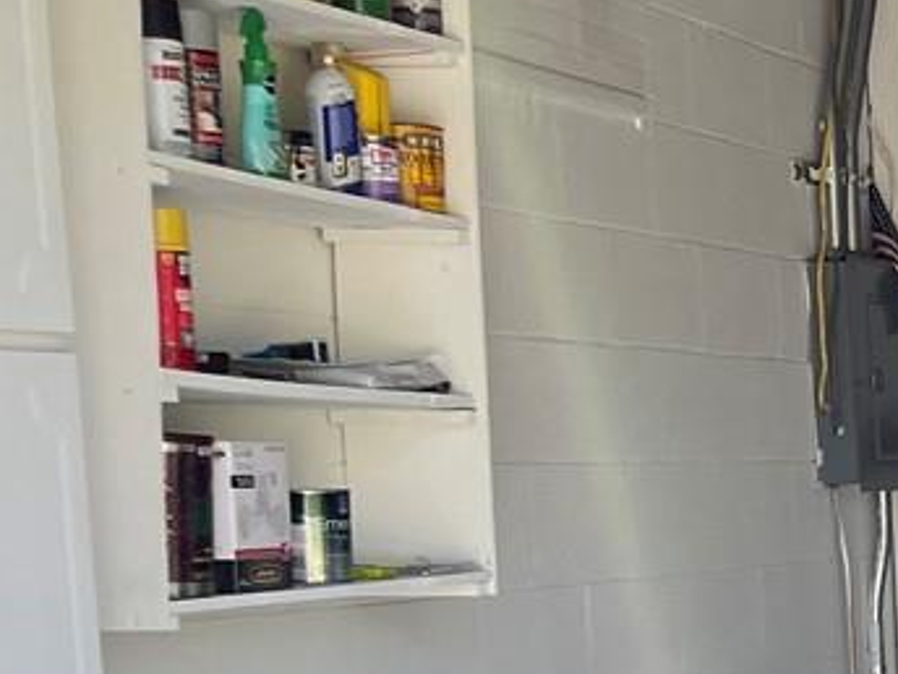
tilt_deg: -6.1
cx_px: 1851
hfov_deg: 13.6
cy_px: 815
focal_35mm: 121
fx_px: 3139
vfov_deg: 12.0
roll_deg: +1.0
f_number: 1.6
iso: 32
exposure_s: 1/209
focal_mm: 4.2
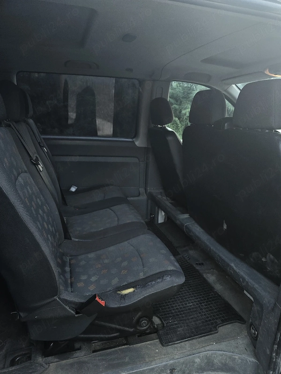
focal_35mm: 23
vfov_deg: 73.9
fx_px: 249
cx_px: 140
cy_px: 187
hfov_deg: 58.9
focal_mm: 6.3
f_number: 1.7
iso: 40
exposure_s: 1/182
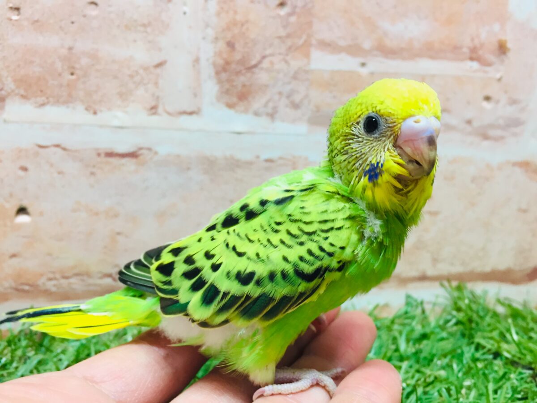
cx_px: 268
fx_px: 450
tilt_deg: -8.3
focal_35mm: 29
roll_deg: -2.2
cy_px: 202
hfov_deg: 61.7
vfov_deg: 48.2
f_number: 2.2
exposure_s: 1/30
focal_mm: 4.15
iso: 80
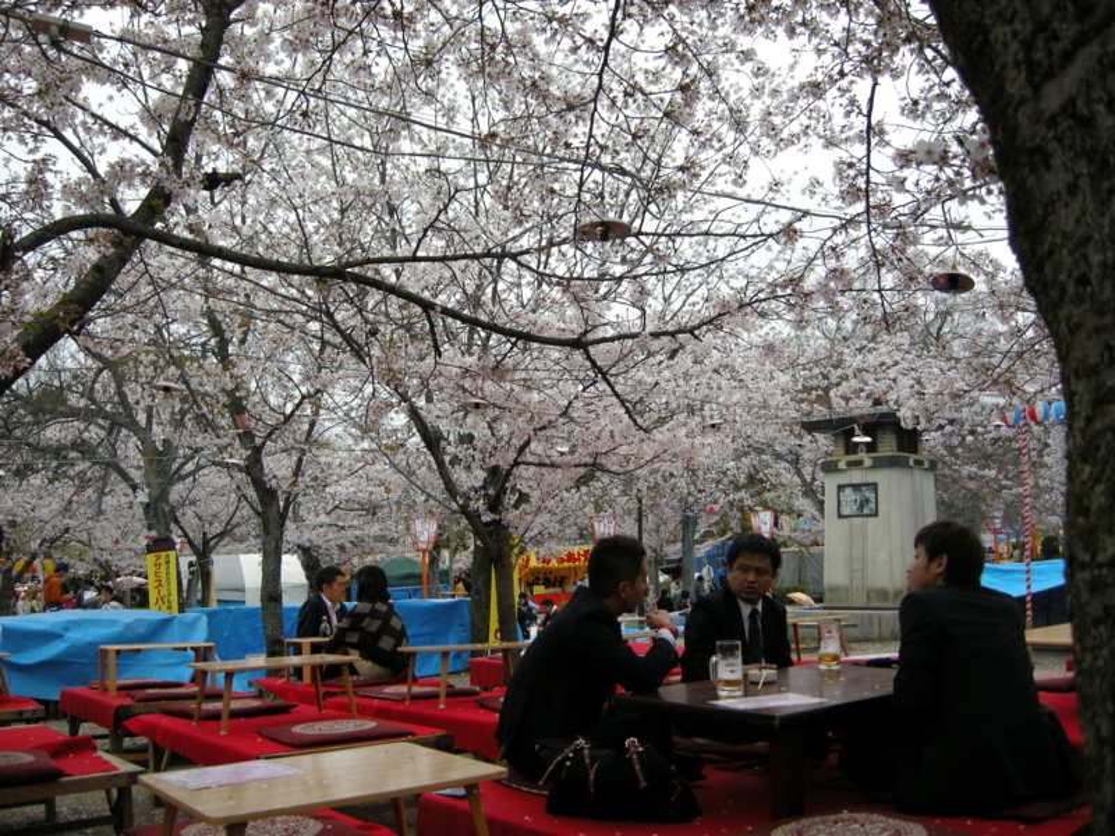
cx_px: 558
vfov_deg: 40.7
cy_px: 418
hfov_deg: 52.6
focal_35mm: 35
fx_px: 1127
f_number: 2.7
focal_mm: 7.5
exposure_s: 1/66.8
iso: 64
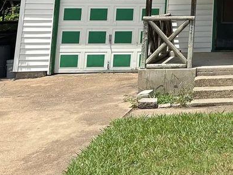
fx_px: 424
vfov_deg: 21.2
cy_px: -51
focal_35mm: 63
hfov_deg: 26.5
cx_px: 294
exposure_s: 1/3058
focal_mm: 6.86
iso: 80
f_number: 1.78
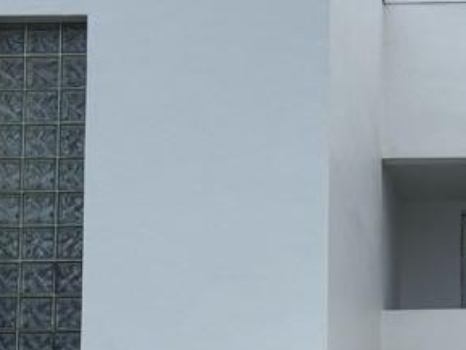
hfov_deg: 13.9
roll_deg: +0.0
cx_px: 514
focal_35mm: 139
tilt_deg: +9.1
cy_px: 402
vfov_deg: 10.5
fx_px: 1872
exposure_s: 1/2762
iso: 64
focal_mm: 6.76
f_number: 1.78
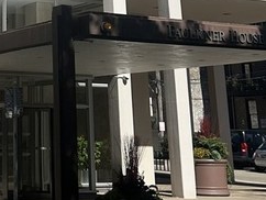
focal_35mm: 107
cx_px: -3
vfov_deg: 12.1
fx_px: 823
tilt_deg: +24.0
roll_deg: -1.2
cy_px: -222
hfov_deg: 17.9
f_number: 1.78
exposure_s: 1/9709
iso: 80
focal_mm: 6.86
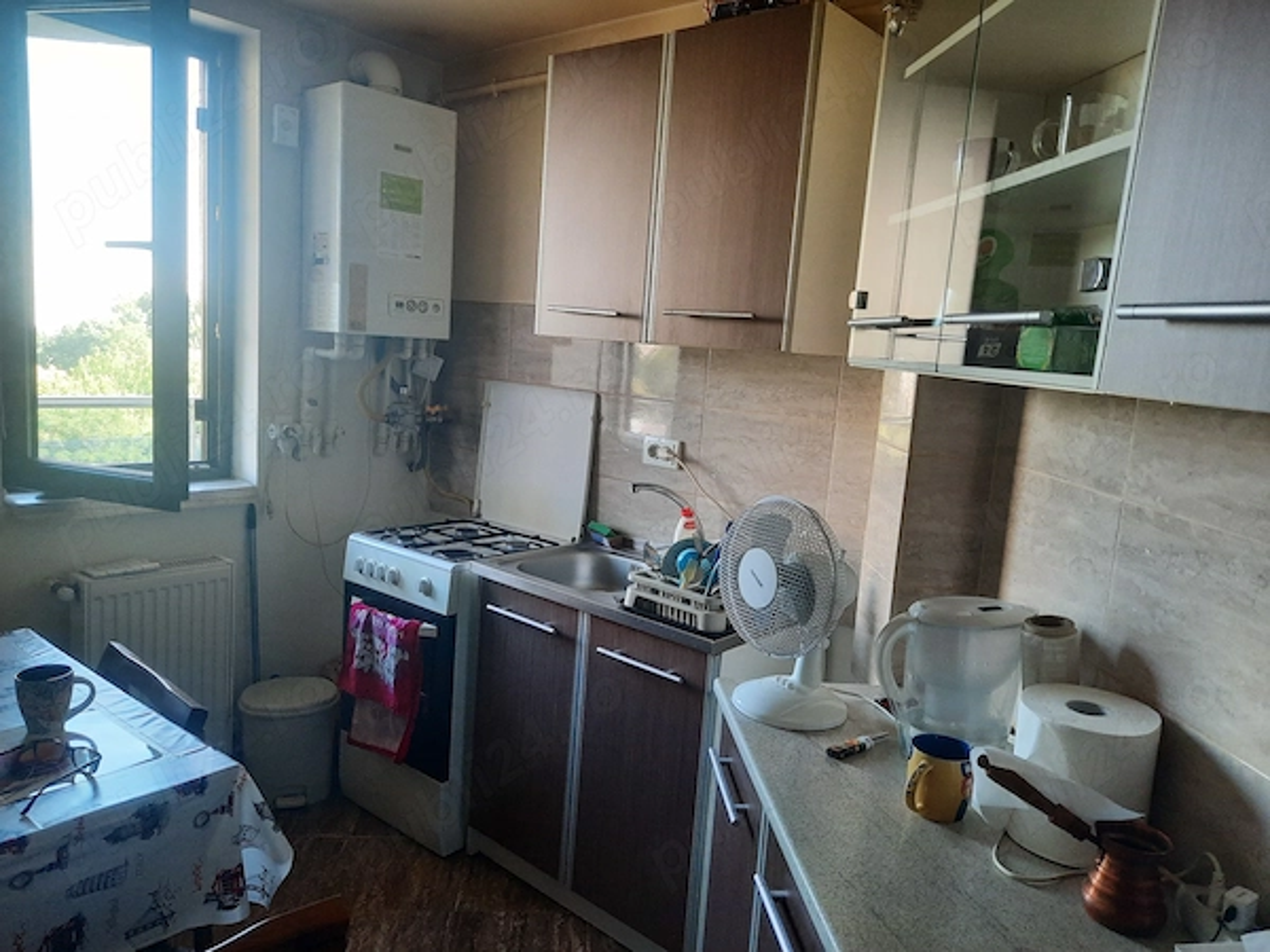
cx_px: 635
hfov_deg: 69.4
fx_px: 917
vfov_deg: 54.9
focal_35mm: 25
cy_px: 476
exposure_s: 1/60
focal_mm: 4.6
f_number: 2
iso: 320
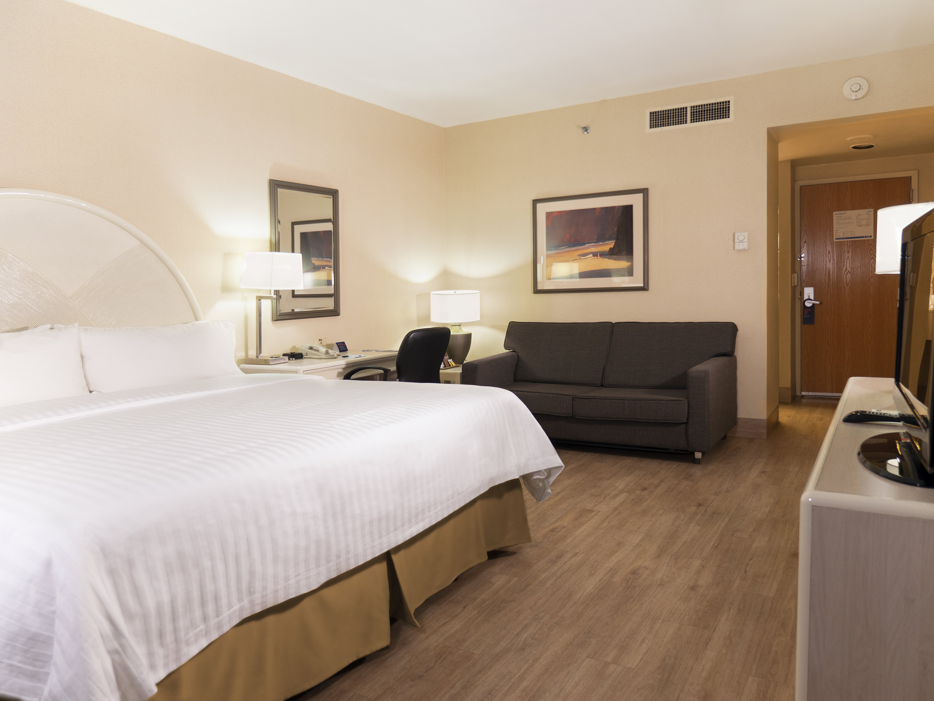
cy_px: 350
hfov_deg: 71.6
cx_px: 467
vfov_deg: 56.8
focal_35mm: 24
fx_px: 648
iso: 100
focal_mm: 12
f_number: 2.8
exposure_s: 1/8
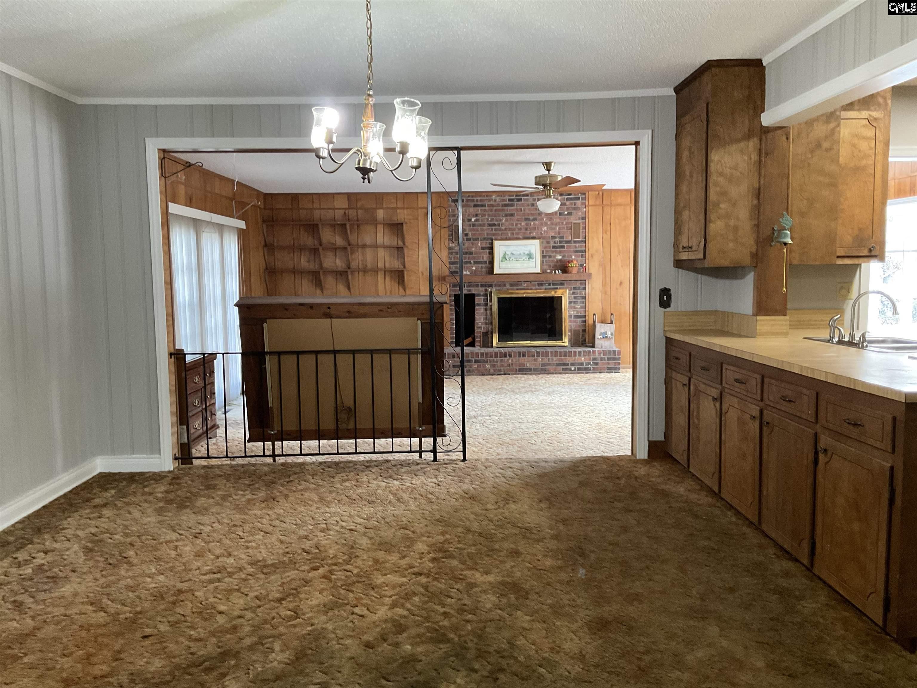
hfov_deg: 61.7
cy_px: 344
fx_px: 768
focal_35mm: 29
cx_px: 458
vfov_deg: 48.2
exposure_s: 1/60
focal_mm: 3
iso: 160
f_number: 1.8
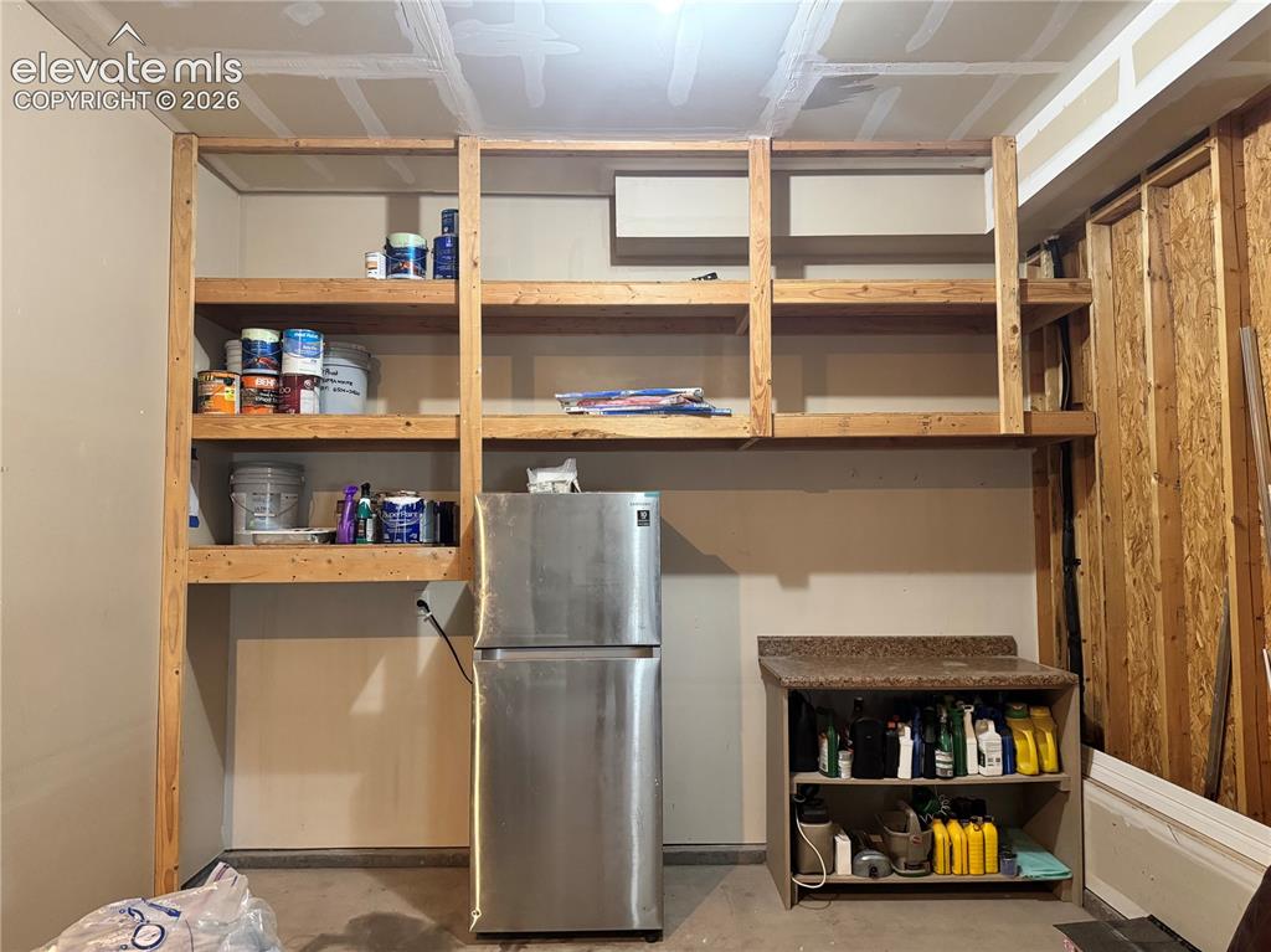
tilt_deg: +2.6
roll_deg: +0.2
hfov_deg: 71.6
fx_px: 881
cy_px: 476
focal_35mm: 24
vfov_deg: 56.8
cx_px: 636
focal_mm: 6.76
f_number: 1.78
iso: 640
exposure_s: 1/40
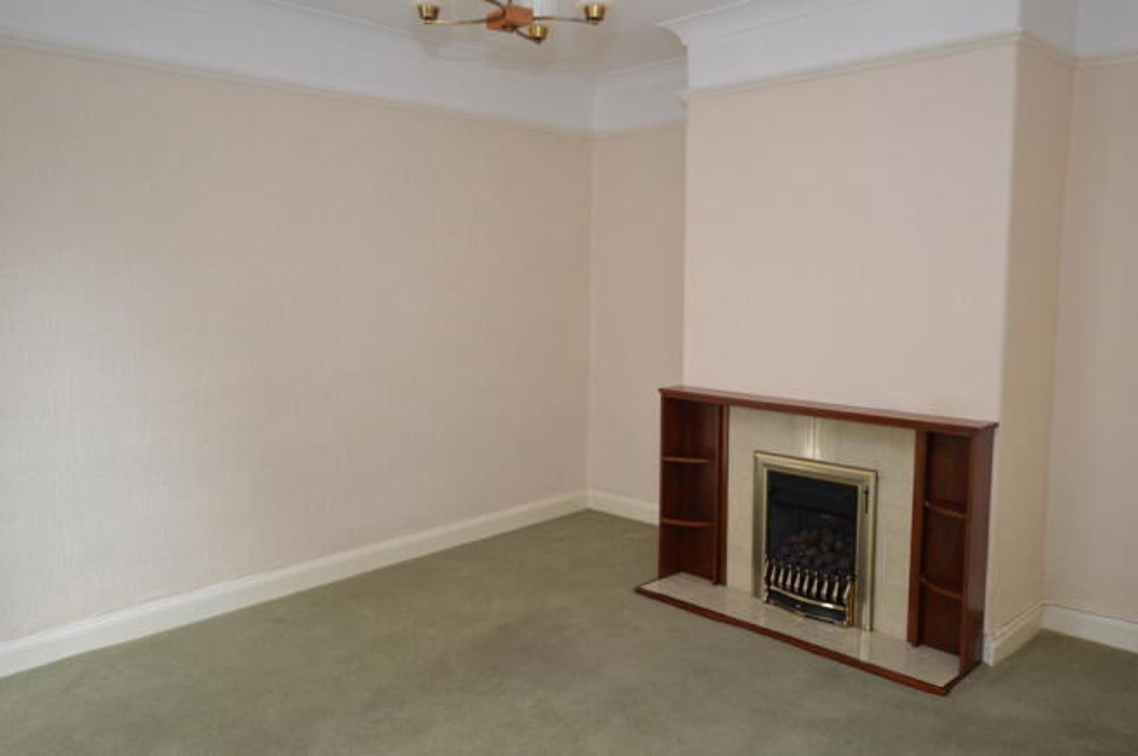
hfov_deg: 67.4
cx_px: 569
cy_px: 378
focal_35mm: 27
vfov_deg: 47.8
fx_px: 853
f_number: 4.5
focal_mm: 18
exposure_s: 1/80
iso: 400
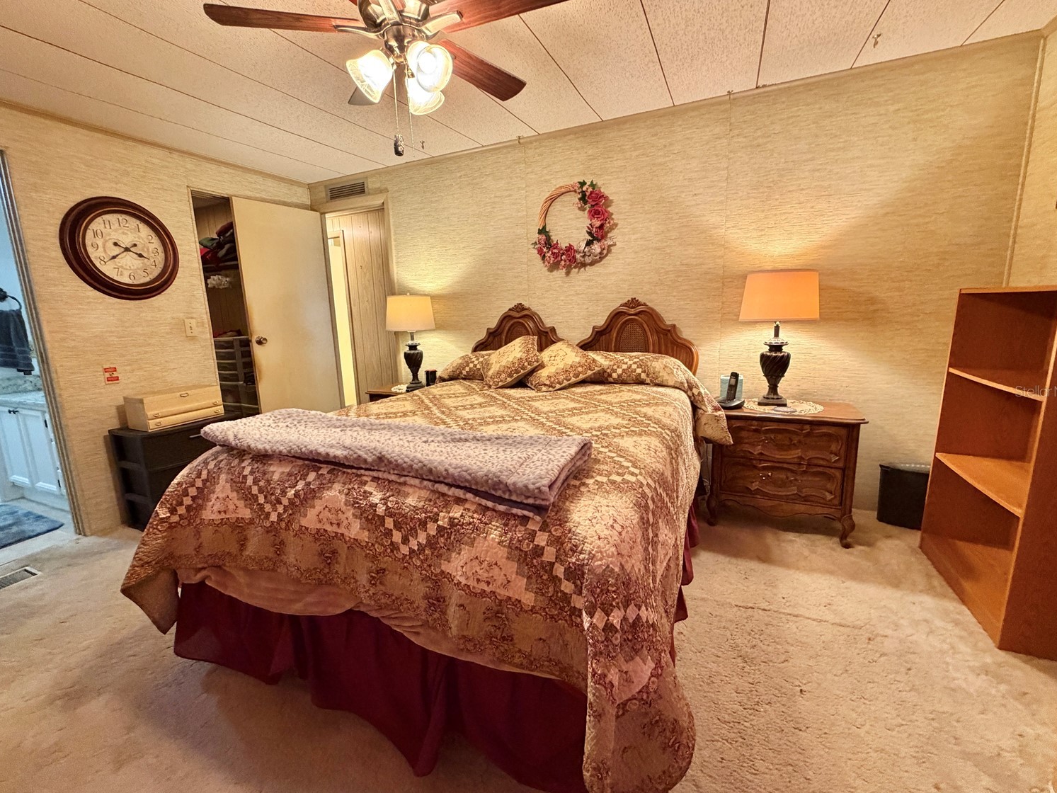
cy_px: 391
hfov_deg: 98.1
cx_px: 515
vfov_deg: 81.7
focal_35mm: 15
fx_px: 458
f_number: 2.2
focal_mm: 2.22
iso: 400
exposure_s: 1/60
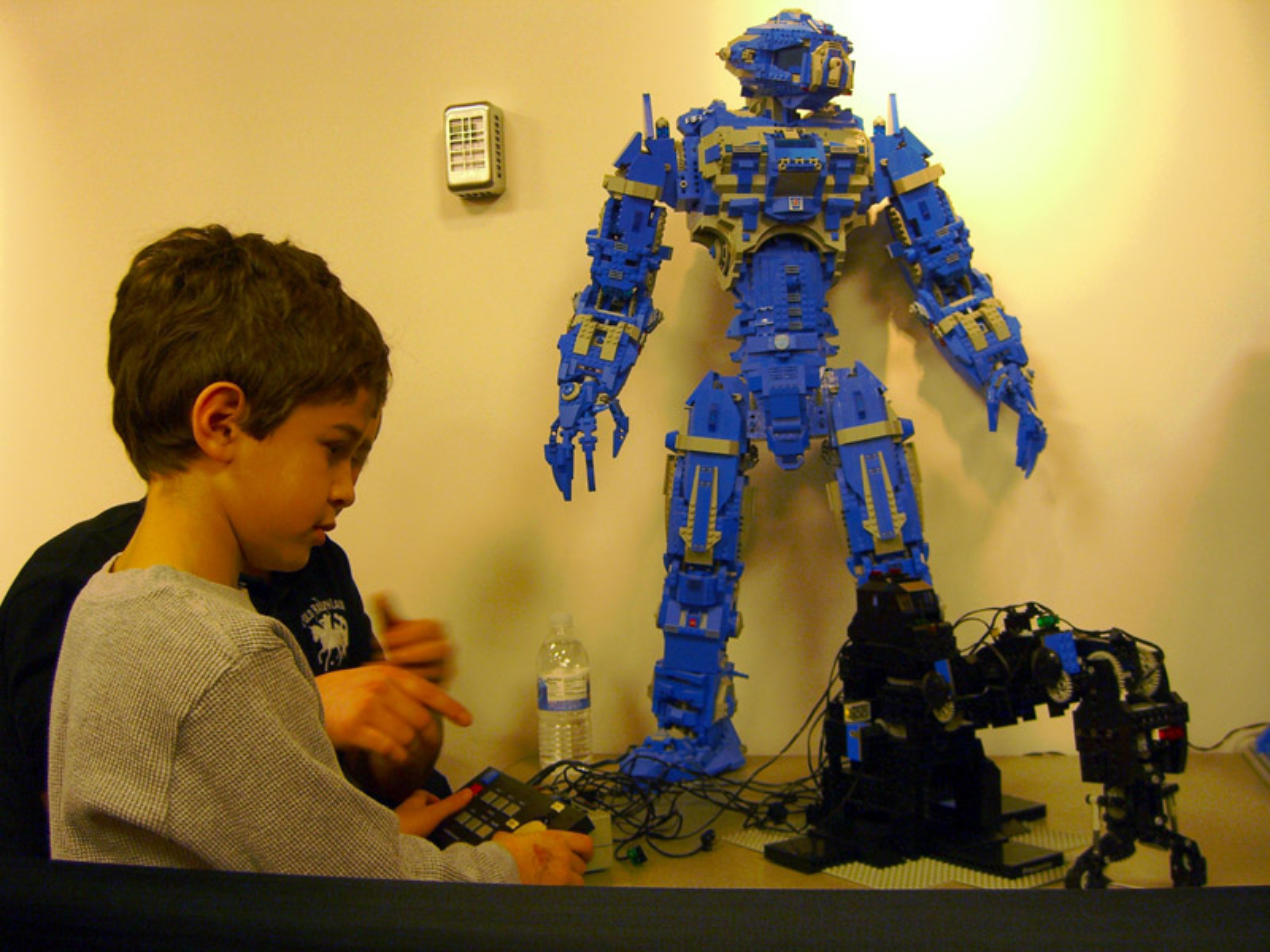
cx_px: 635
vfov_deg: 37.7
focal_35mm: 38
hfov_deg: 49.0
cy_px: 476
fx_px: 1394
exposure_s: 1/40
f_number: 2.8
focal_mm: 7.9
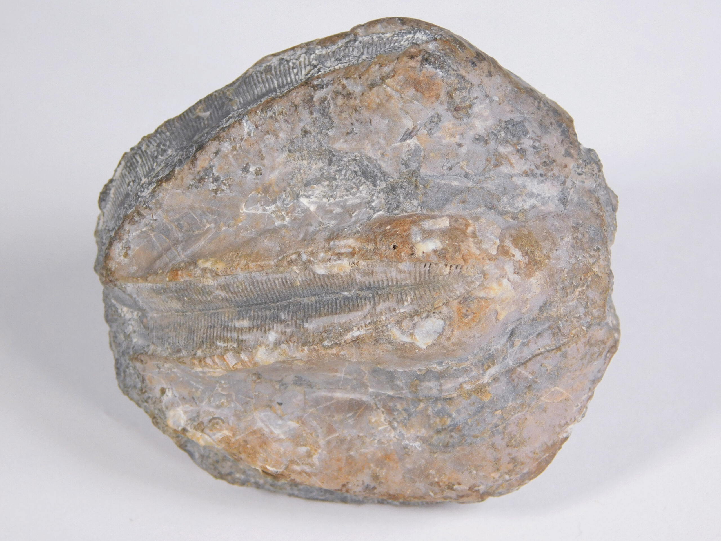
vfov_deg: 12.9
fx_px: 2395
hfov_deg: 17.1
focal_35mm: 115
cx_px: 360
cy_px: 270
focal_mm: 20.3
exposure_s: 1/100
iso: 125
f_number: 4.8
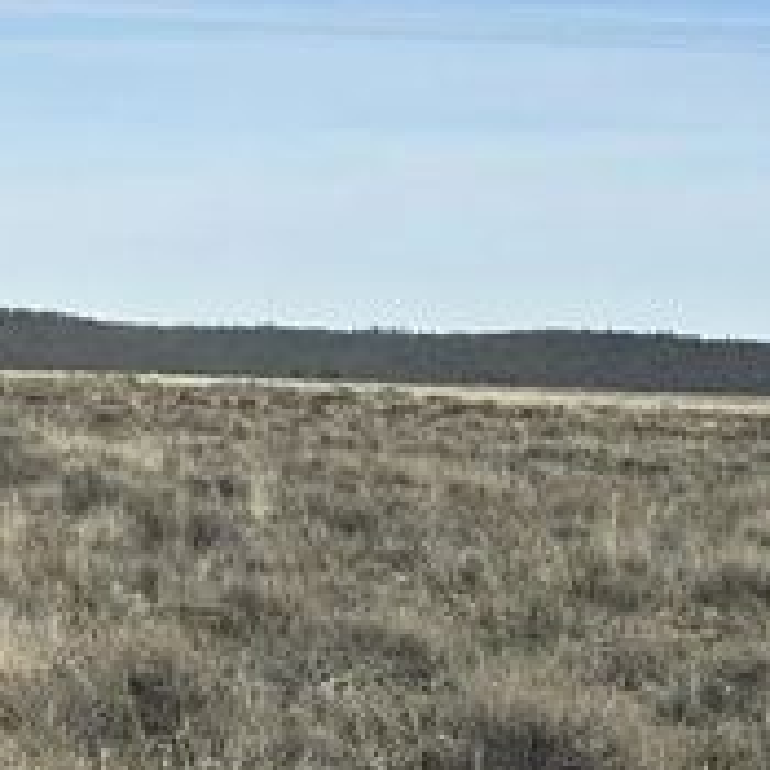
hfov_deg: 14.3
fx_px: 2995
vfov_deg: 14.5
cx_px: -88
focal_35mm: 119
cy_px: 123
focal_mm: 6.3
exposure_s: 1/978
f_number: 1.7
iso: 12
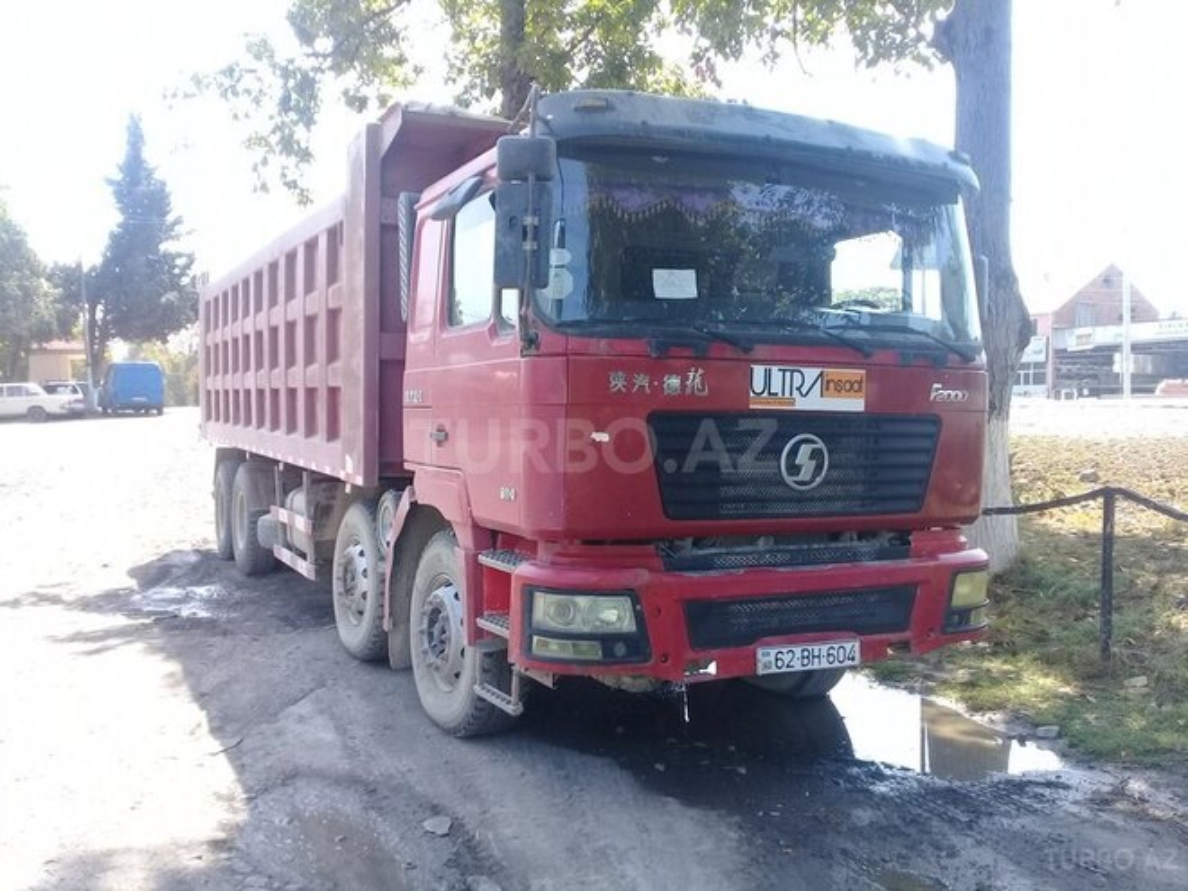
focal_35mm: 31
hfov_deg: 58.4
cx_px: 594
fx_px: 1064
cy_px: 446
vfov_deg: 45.4
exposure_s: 1/212
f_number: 2.2
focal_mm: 3.3
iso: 50
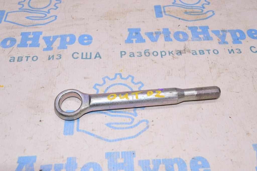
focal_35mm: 38
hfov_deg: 51.3
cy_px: 86
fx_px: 267
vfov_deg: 35.4
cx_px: 128
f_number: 8
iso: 1600
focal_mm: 25
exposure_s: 1/160
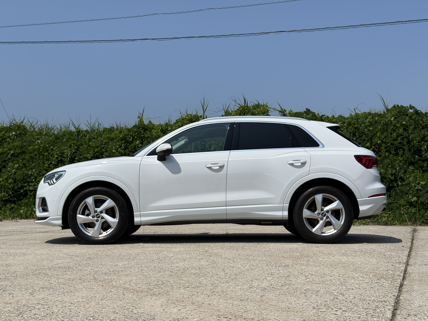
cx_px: 214
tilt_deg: +4.6
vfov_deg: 30.3
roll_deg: +0.2
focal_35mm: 48
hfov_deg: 39.7
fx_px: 593
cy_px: 160
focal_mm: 6.76
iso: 64
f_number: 1.78
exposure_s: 1/11364
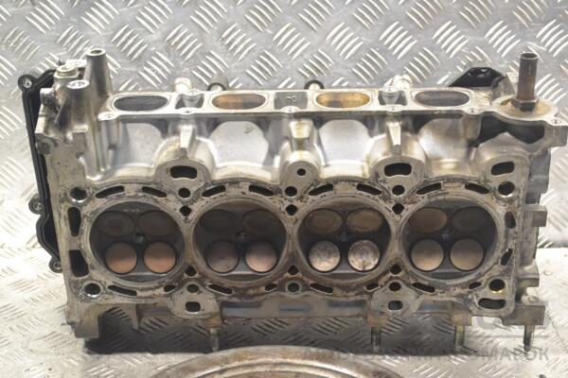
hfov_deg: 33.4
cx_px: 284
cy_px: 189
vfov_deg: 22.6
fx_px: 947
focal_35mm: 60
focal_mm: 40
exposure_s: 1/160
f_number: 6.3
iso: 3200
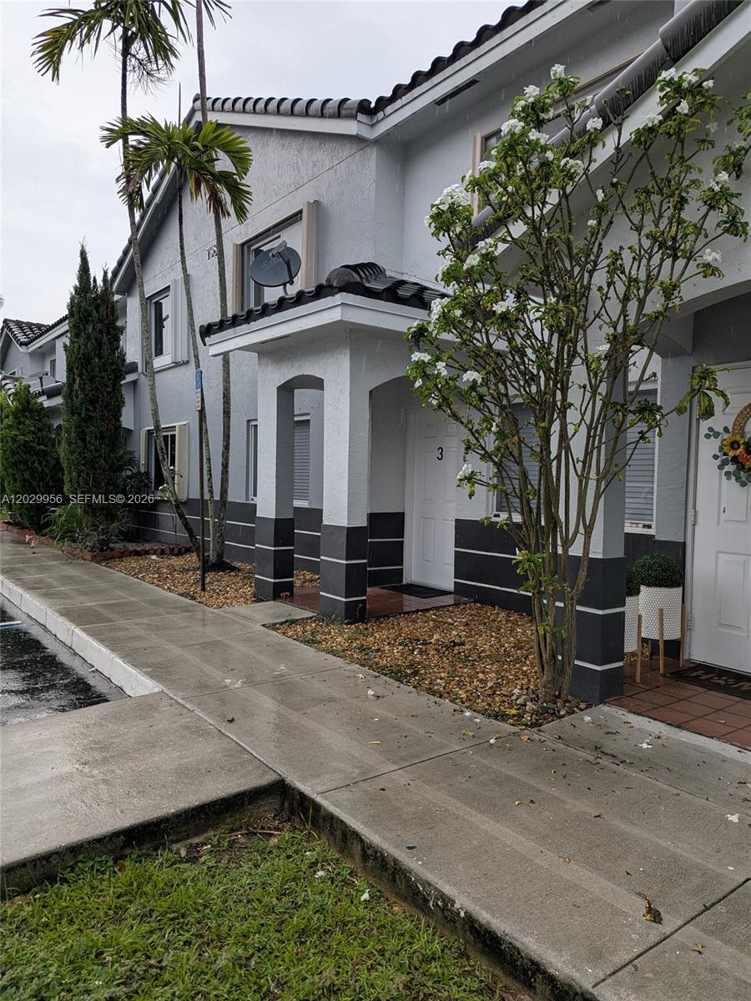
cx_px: 376
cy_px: 500
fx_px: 694
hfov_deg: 56.8
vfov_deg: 71.6
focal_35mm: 24
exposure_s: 1/299
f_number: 1.85
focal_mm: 6.81
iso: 44
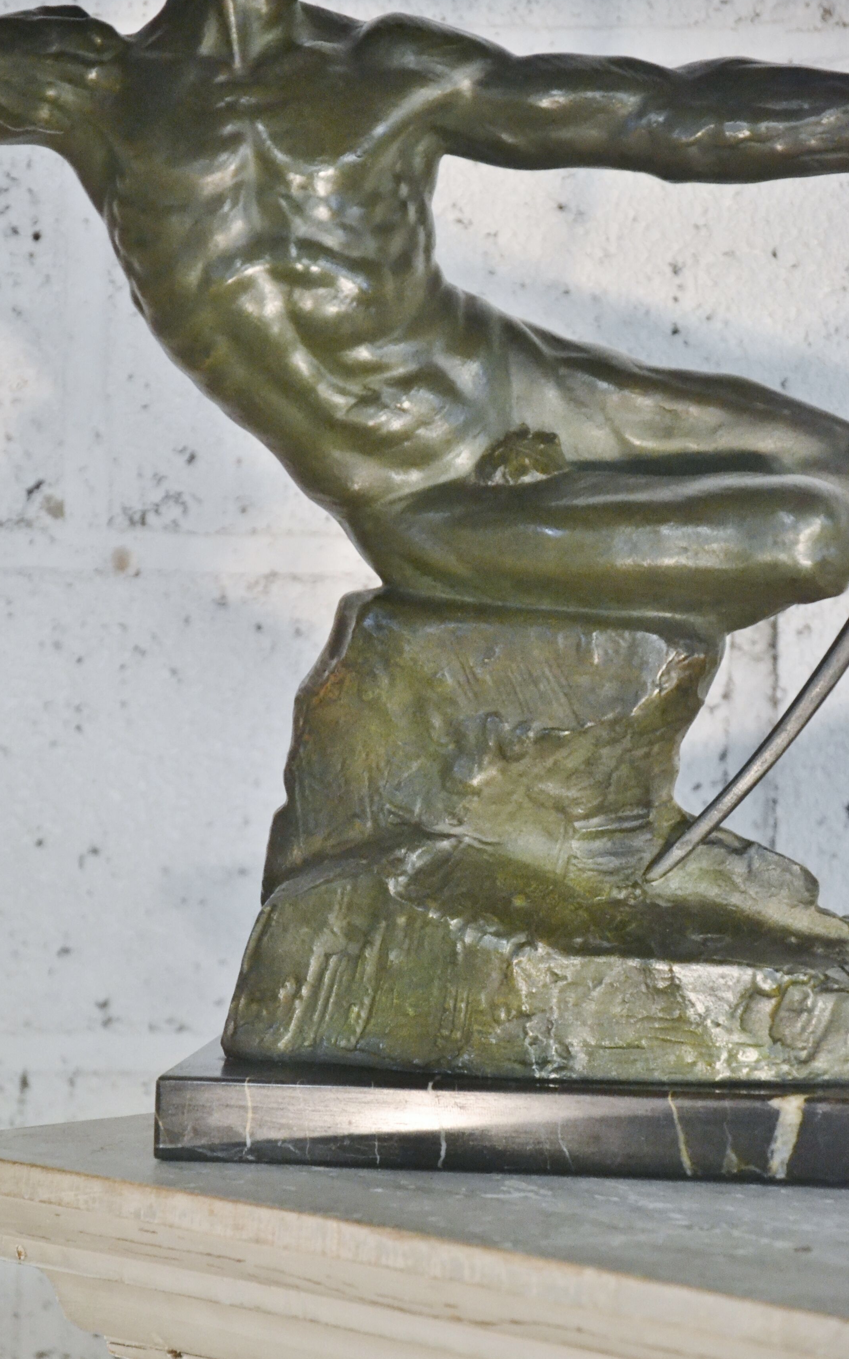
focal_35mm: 162
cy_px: 679
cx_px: 396
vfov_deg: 13.0
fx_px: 5979
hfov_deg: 8.1
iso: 3200
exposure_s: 1/80
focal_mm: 105
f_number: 5.6
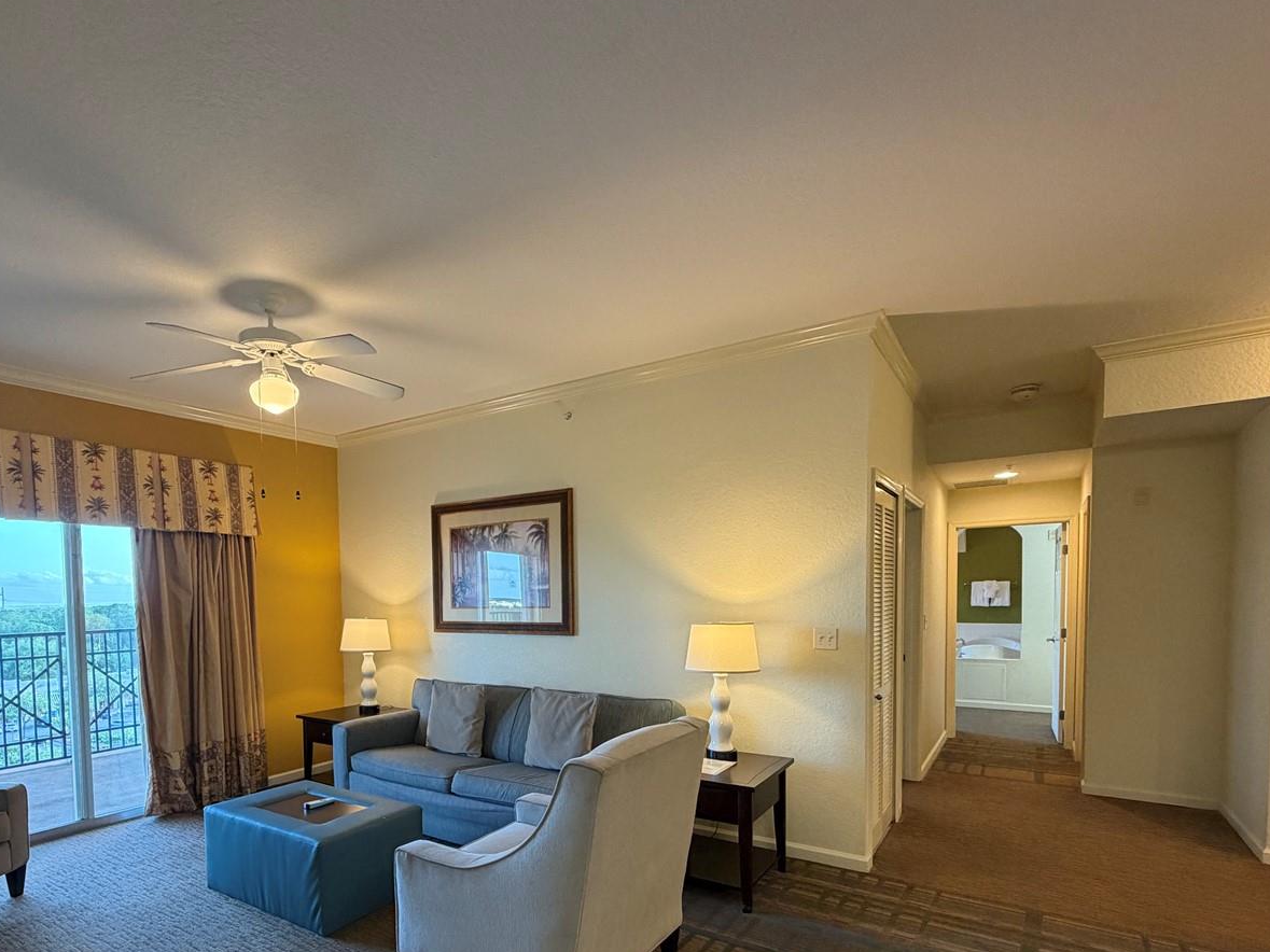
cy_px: 629
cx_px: 541
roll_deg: +1.3
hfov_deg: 84.1
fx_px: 697
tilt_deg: -2.6
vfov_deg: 66.9
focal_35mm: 19
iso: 250
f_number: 2.2
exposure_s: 1/60
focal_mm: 2.22
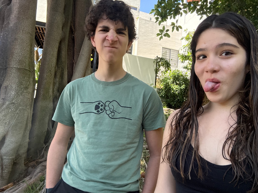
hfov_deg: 73.9
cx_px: 129
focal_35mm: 23
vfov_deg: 58.9
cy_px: 96
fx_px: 171
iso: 80
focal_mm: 2.69
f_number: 1.9
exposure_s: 1/226
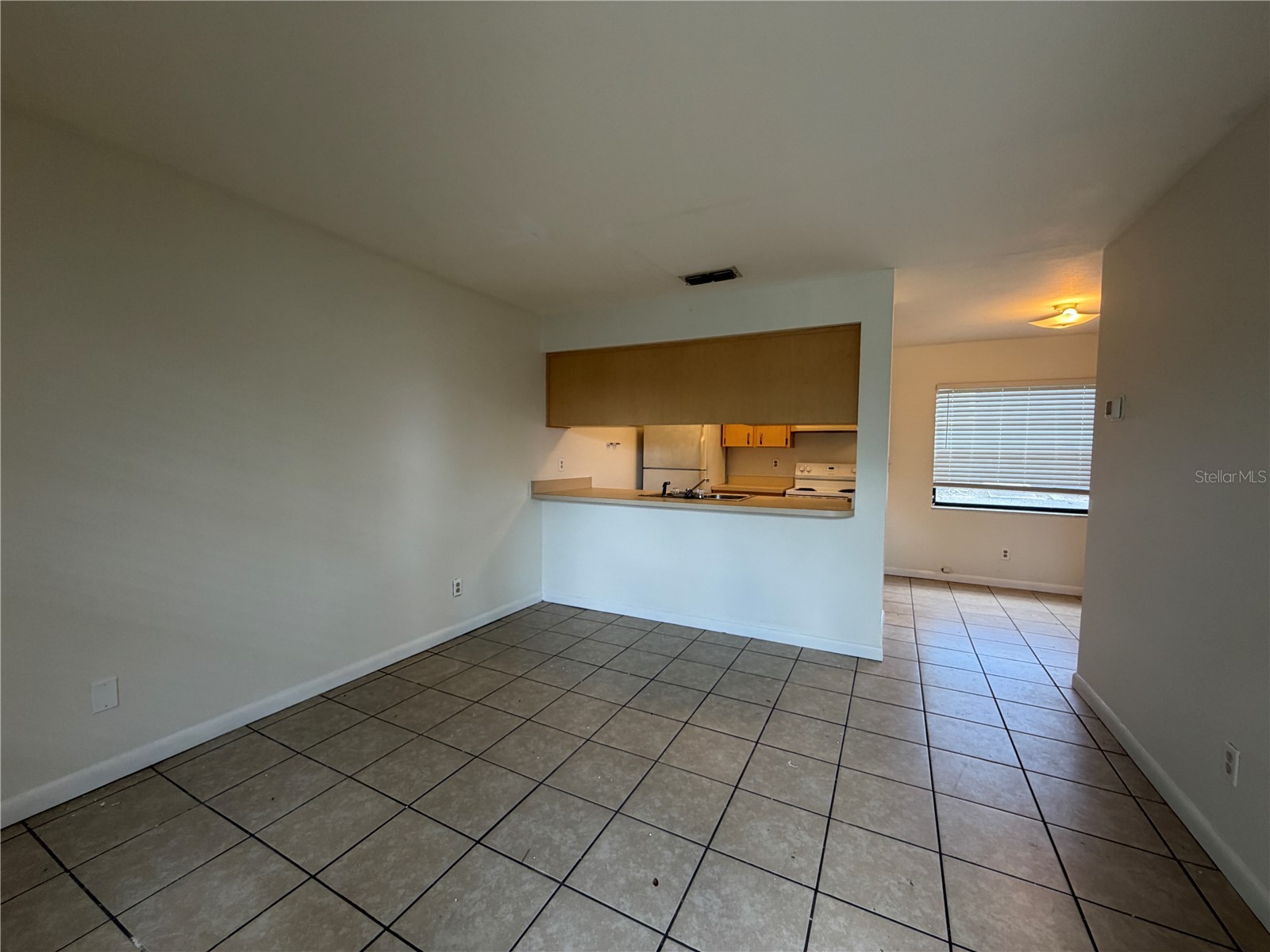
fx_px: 514
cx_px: 635
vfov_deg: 85.7
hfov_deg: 102.1
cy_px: 476
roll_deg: -0.4
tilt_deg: -3.1
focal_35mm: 14
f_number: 2.2
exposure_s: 1/120
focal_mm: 2.22
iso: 250
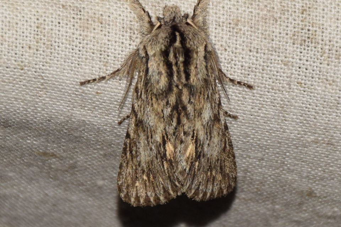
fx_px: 1989
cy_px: 114
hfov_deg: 9.8
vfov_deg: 6.5
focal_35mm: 210
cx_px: 170
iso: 400
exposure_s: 1/160
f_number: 10
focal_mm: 140
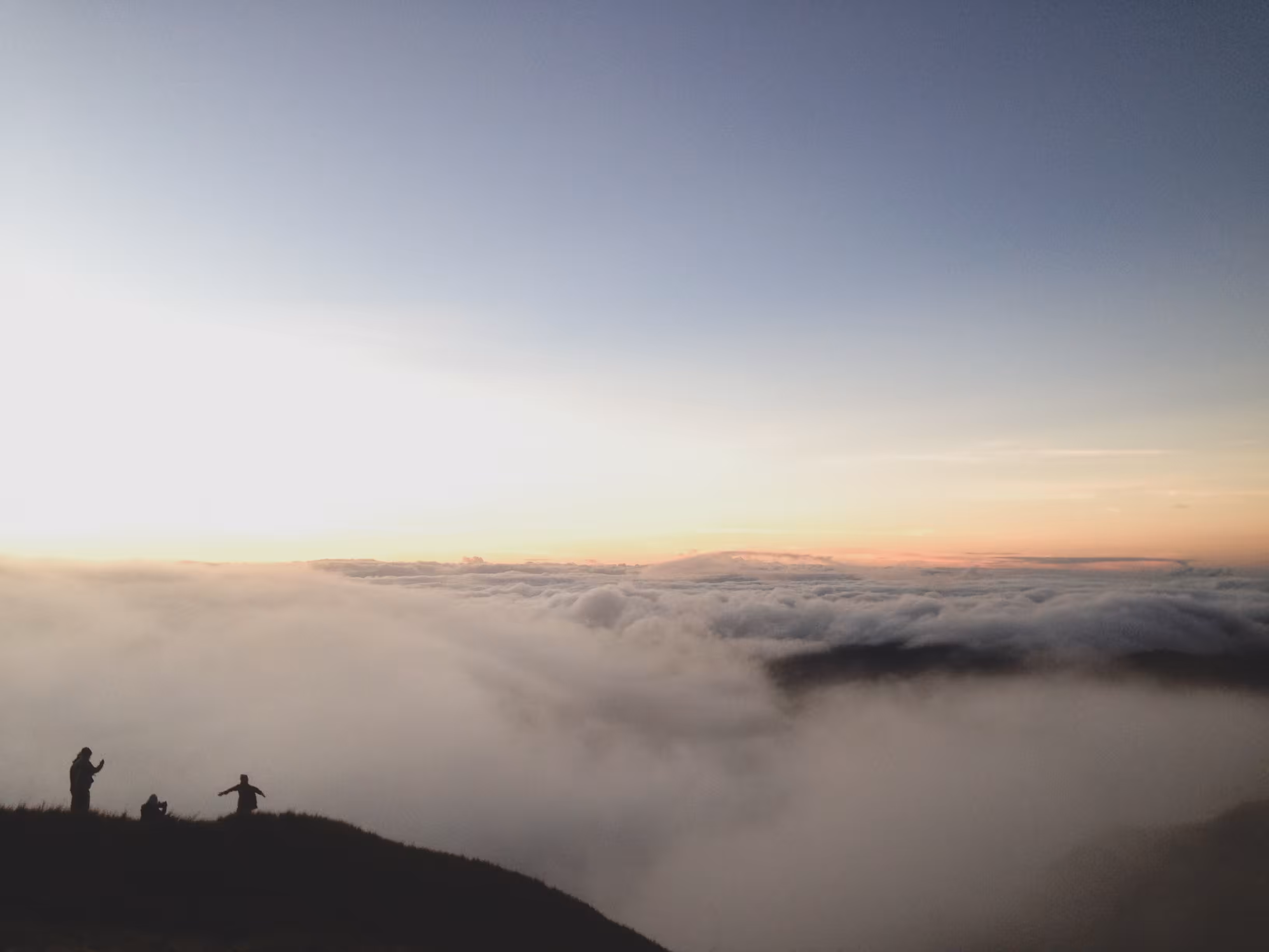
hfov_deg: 55.4
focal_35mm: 33
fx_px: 1210
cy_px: 476
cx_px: 634
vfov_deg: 42.9
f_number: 2.4
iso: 80
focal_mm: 4.12
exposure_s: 1/120
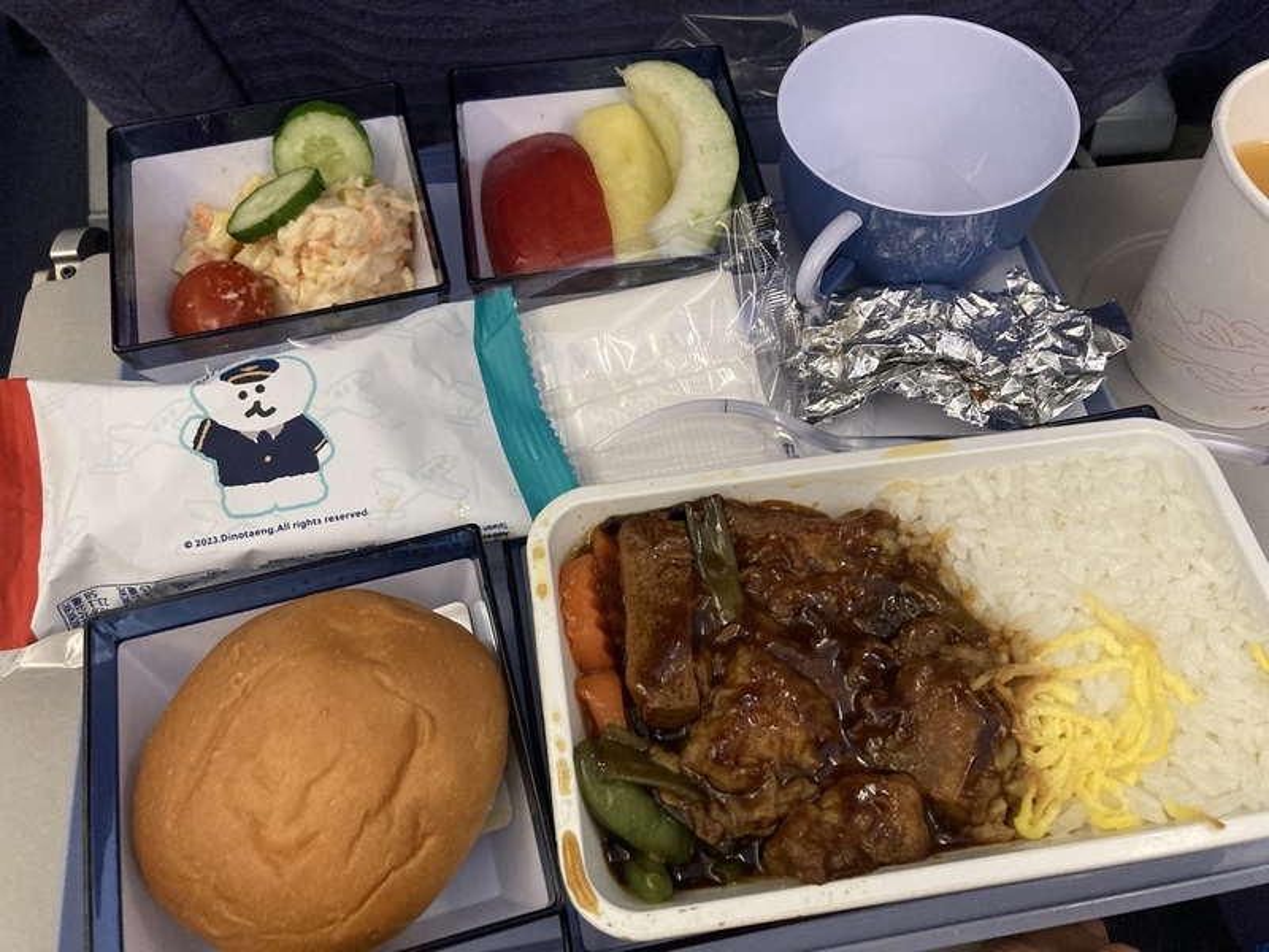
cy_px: 476
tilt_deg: -57.6
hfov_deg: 63.4
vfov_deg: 49.7
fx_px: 1026
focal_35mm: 28
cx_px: 634
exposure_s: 1/31
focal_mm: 3.99
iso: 400
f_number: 1.8
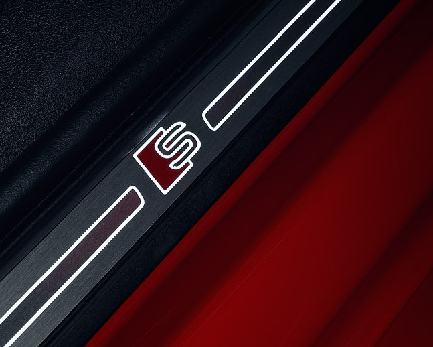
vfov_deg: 13.3
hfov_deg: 16.0
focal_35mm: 116
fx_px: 1487
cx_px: -76
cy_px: 167
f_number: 11
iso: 100
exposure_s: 2
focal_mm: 50
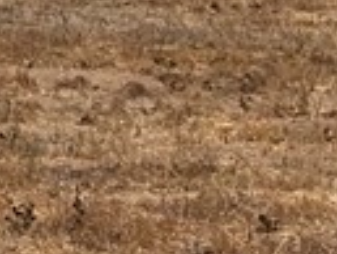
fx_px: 4015
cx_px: -760
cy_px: -610
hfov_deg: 4.6
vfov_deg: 3.5
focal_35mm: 412
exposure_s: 1/5076
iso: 32
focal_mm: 5.96
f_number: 1.6
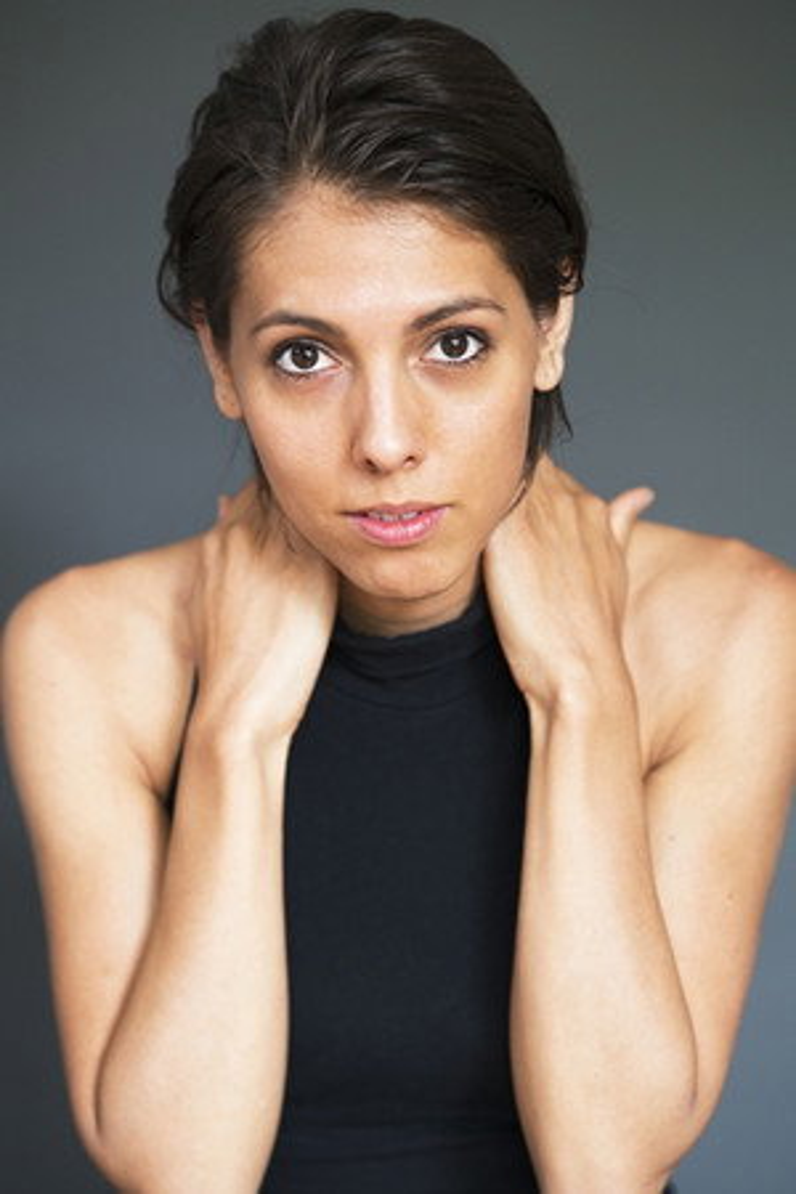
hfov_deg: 16.1
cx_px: 398
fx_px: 2819
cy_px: 597
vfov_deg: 23.9
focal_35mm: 85
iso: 800
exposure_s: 1/160
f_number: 2.5
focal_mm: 85
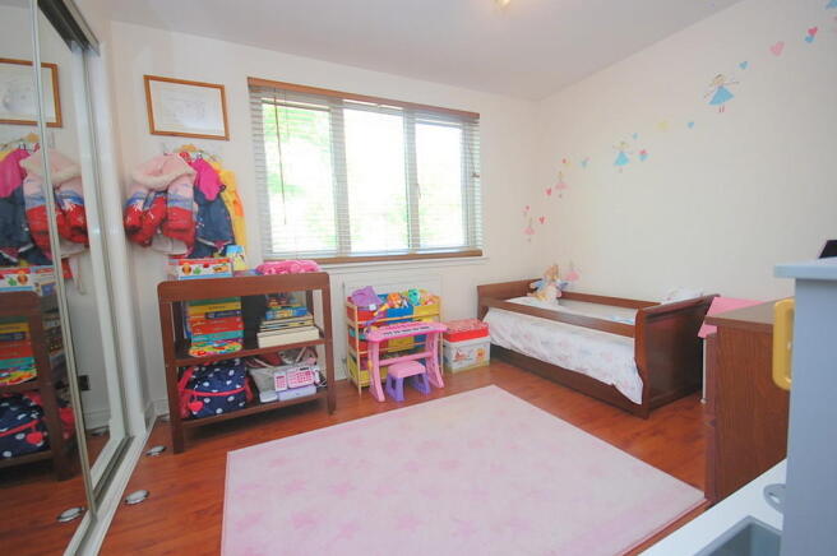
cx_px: 418
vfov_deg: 77.2
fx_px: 348
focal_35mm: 15
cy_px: 278
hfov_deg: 100.4
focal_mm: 10
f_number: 4.5
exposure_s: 1/80
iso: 400
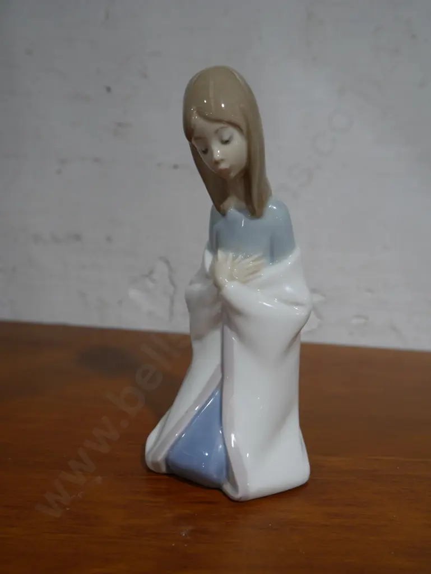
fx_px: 663
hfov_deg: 36.0
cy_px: 287
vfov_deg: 46.8
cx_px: 216
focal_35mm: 40
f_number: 4.4
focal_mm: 20
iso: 320
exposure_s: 1/60
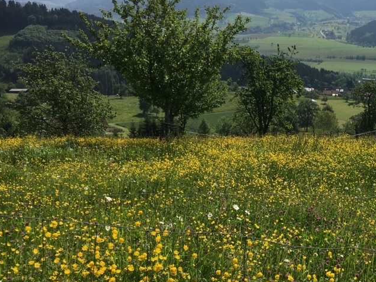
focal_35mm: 47
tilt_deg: -12.3
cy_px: 151
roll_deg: -0.5
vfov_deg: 30.9
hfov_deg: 39.0
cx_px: 298
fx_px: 511
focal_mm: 4.15
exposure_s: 1/2331
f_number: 2.2
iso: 25
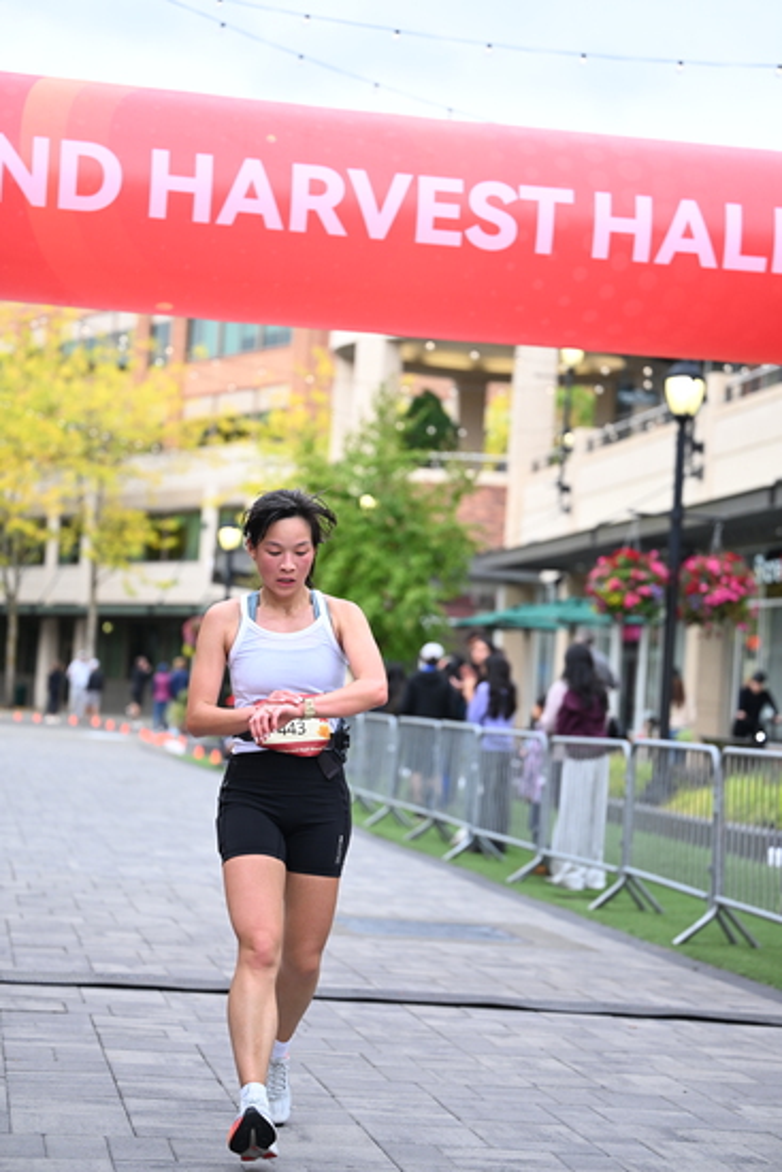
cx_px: 391
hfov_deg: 17.7
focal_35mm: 77
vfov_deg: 26.3
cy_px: 586
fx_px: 2507
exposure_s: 1/1600
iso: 1000
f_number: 2.8
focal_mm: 77
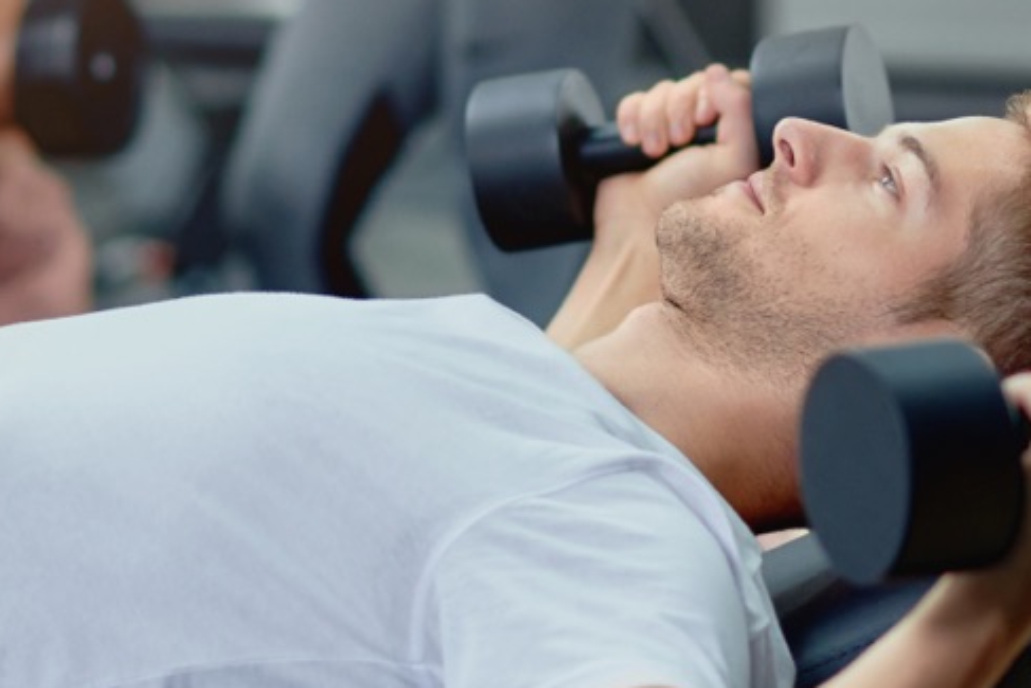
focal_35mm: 279
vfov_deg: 4.9
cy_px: -38
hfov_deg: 7.4
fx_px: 7992
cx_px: 726
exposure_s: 1/250
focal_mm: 85
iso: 320
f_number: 2.5
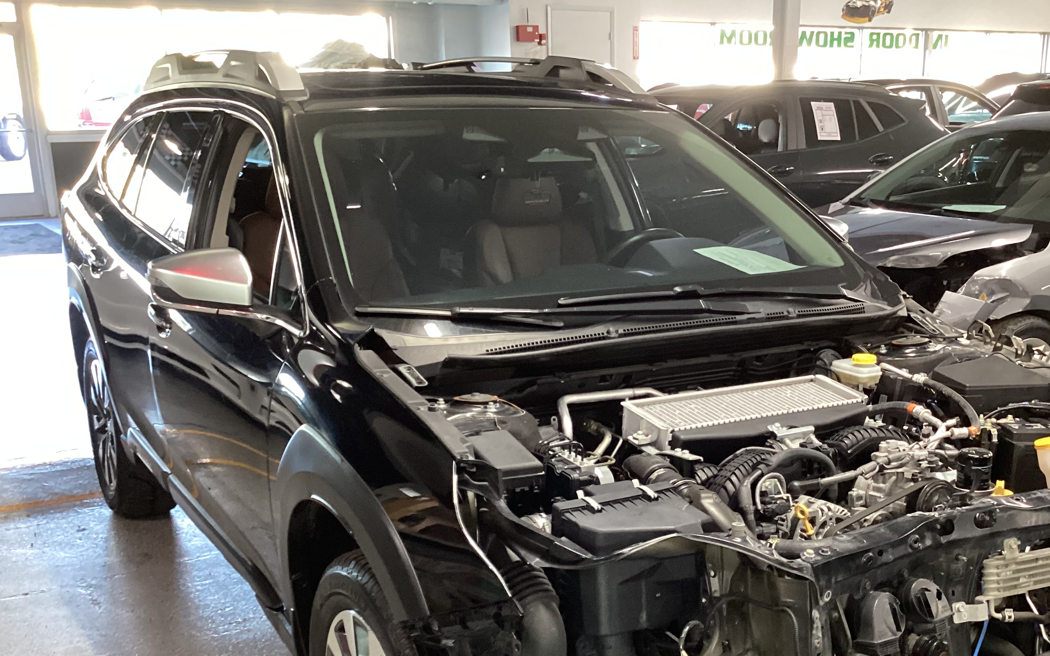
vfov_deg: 30.1
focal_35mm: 42
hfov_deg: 47.0
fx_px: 1202
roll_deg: +0.0
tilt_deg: -19.7
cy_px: 483
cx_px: 621
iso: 320
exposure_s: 1/33
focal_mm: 3.3
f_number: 2.4
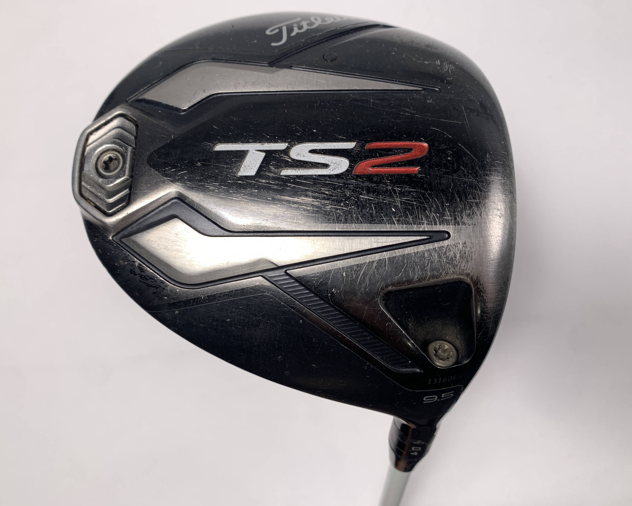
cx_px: 303
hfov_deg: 62.2
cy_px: 248
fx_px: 524
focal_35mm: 28
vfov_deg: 51.5
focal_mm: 4.25
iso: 25
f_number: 1.8
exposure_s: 1/259
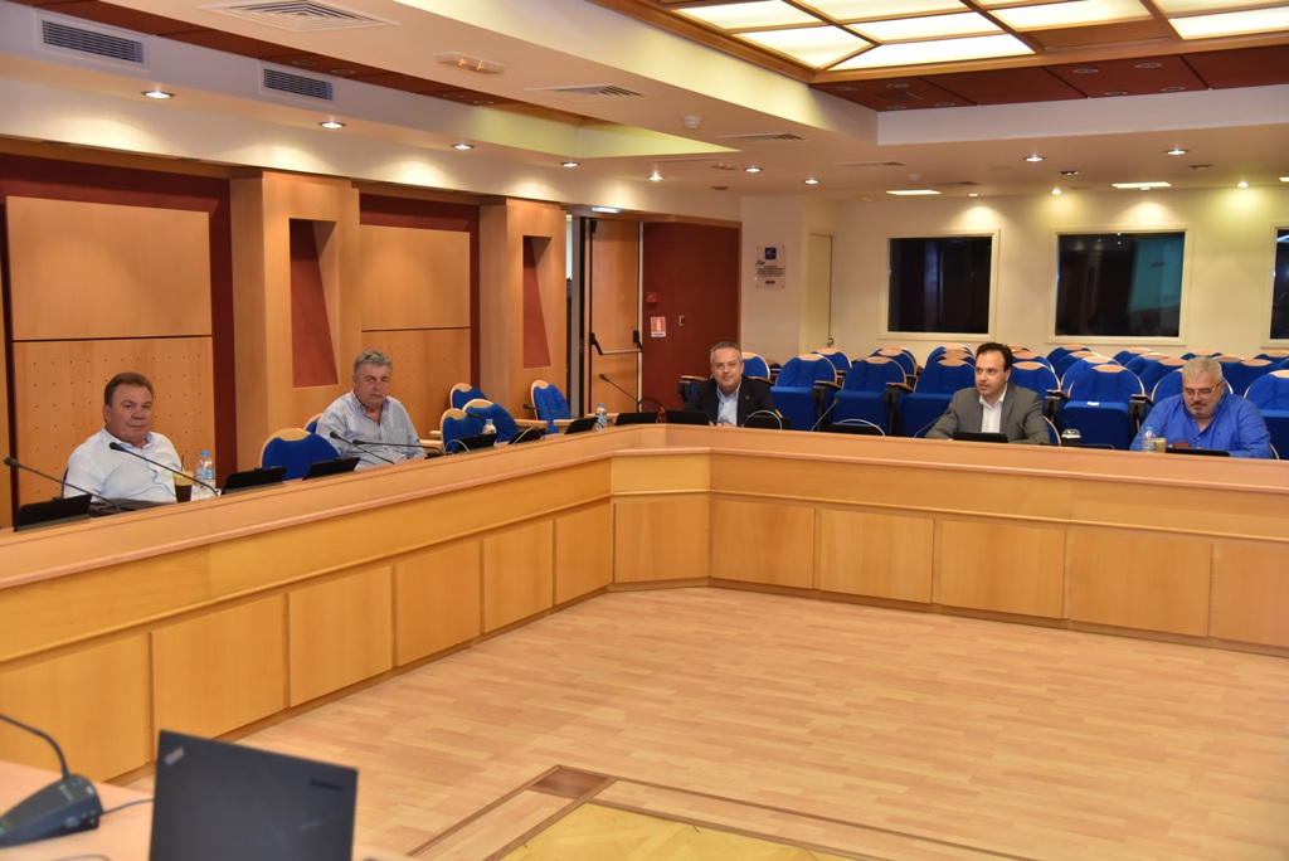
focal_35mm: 38
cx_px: 644
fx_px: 1361
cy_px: 430
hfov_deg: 50.7
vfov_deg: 35.1
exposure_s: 1/200
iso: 1600
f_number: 4
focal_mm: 38
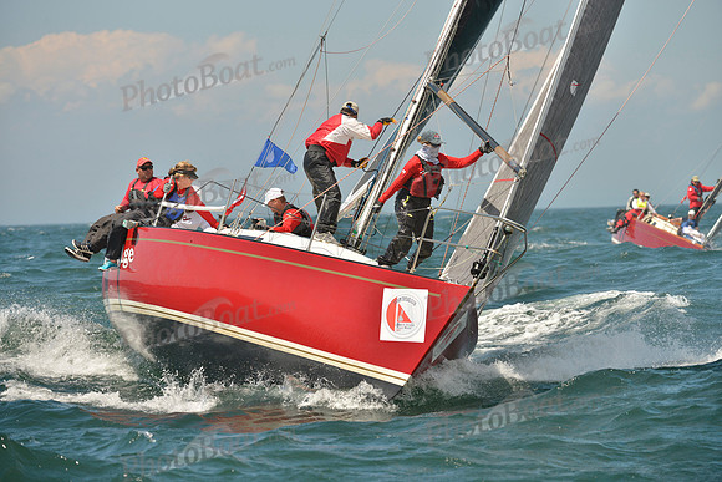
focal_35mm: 220
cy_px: 241
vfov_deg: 6.2
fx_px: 4413
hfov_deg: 9.4
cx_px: 361
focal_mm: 220
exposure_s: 1/1250
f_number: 7.1
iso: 280
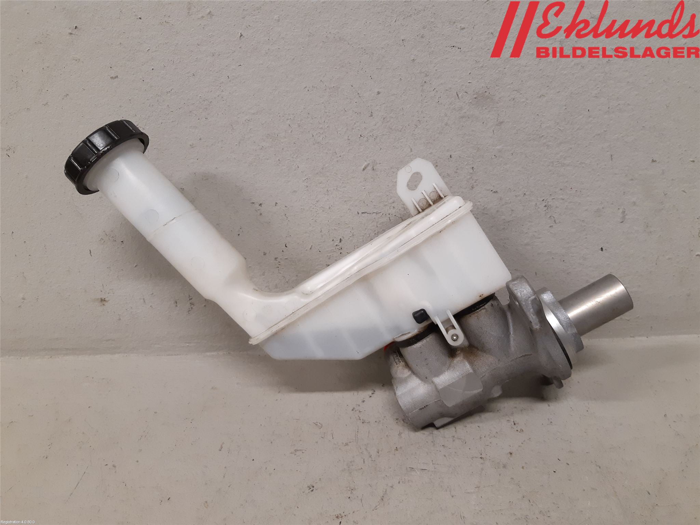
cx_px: 350
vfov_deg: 53.1
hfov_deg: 67.3
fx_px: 526
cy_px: 262
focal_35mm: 26
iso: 160
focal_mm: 3.93
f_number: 1.7
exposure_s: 1/50
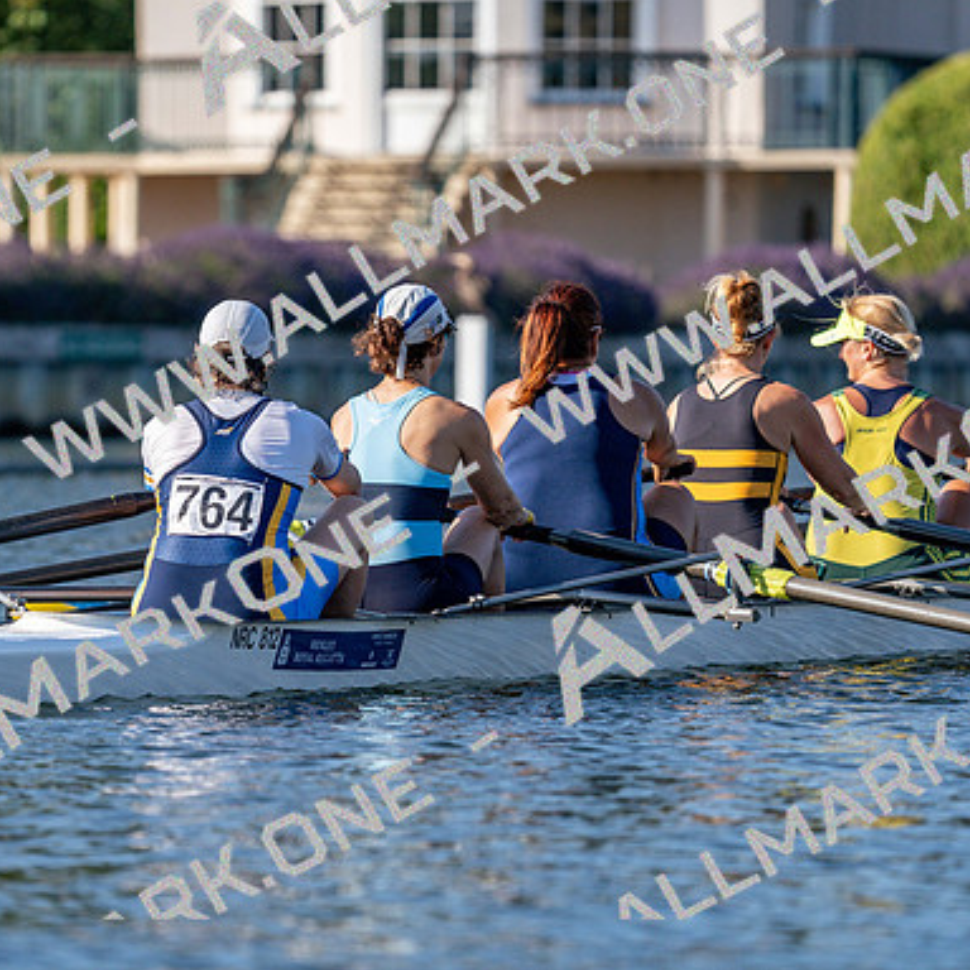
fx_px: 13632
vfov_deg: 4.1
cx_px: 336
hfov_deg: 4.1
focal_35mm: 430
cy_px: 486
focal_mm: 335
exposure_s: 1/1600
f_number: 6.3
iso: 320
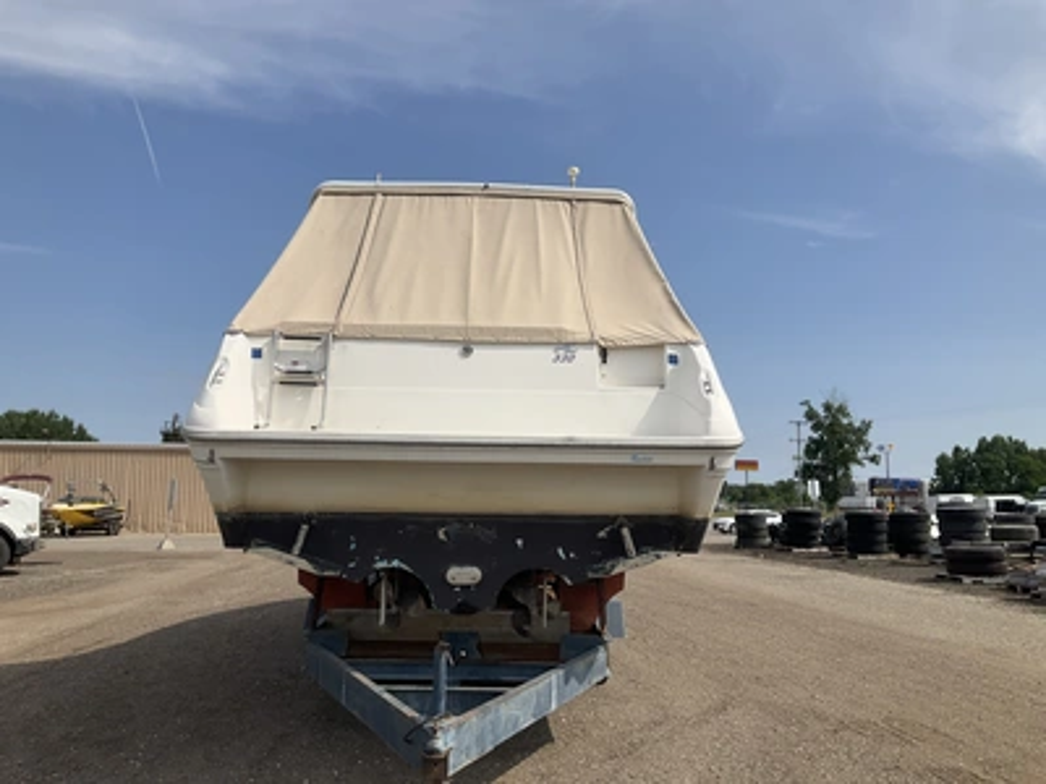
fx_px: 876
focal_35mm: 29
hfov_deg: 61.7
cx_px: 523
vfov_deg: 48.2
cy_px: 392
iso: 25
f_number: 1.8
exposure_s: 1/2959
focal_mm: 3
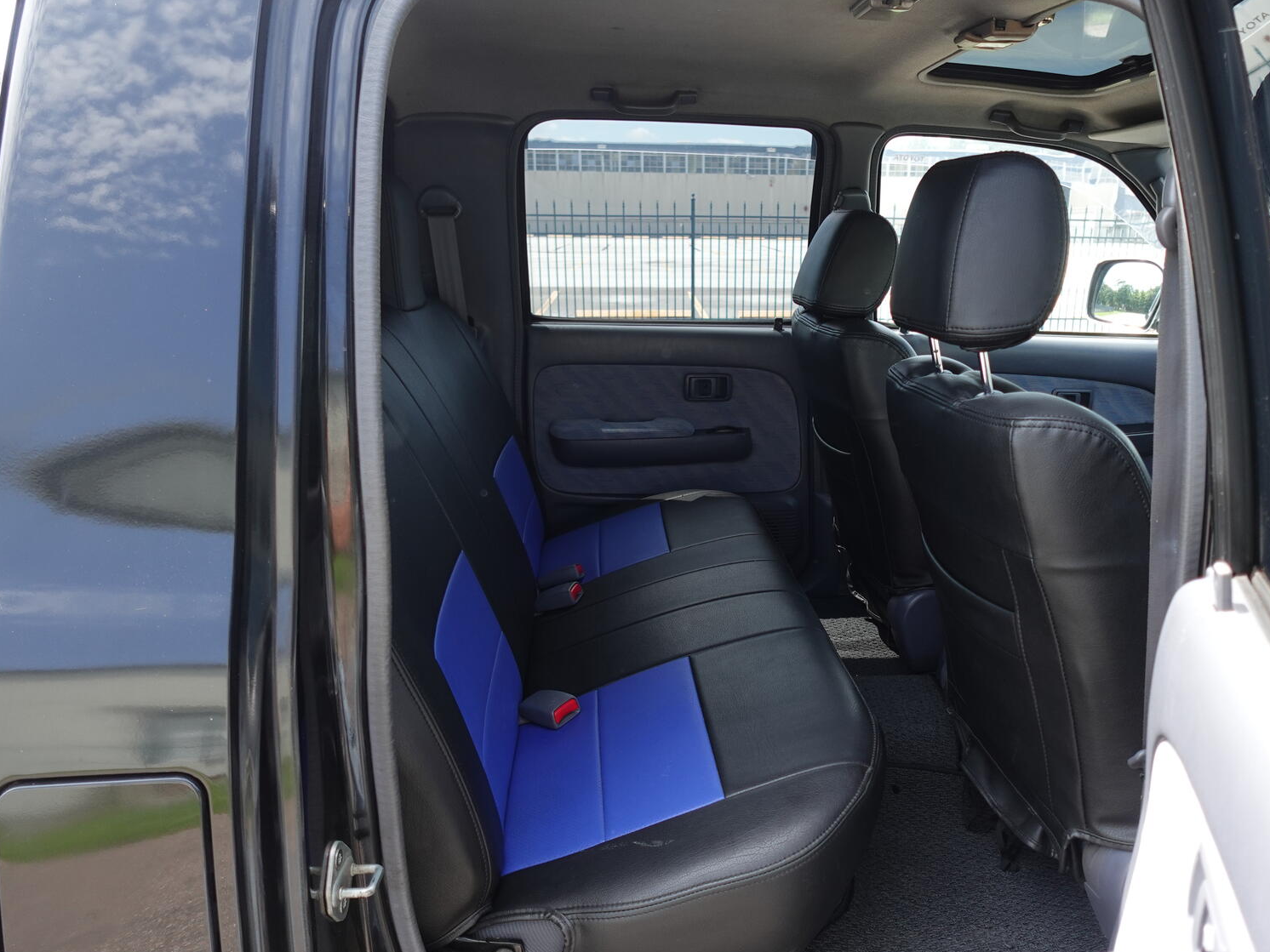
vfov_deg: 54.8
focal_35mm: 25
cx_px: 726
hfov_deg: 69.0
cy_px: 507
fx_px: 917
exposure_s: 1/400
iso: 125
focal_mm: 7.6
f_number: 2
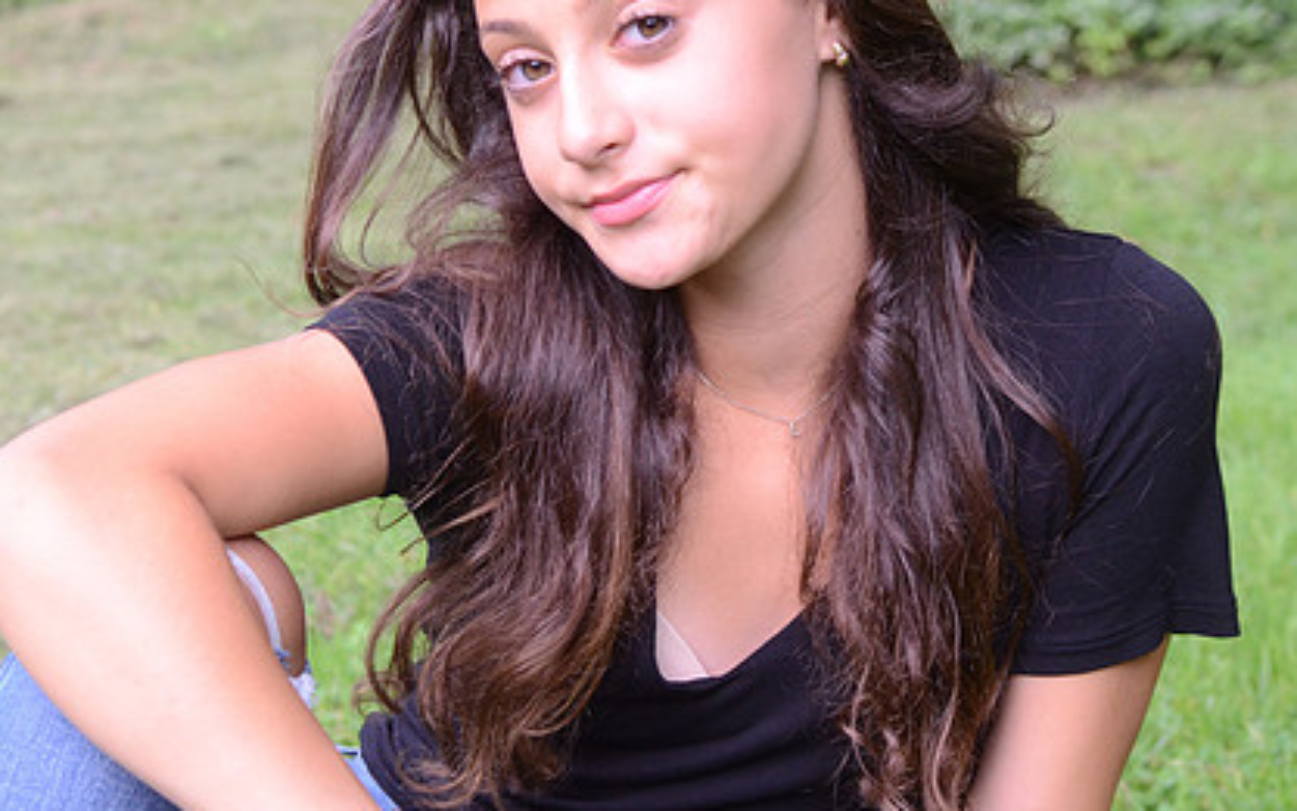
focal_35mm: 117
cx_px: 488
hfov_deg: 17.8
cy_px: 242
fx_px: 4127
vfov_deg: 11.2
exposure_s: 1/80
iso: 1000
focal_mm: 55
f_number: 6.3
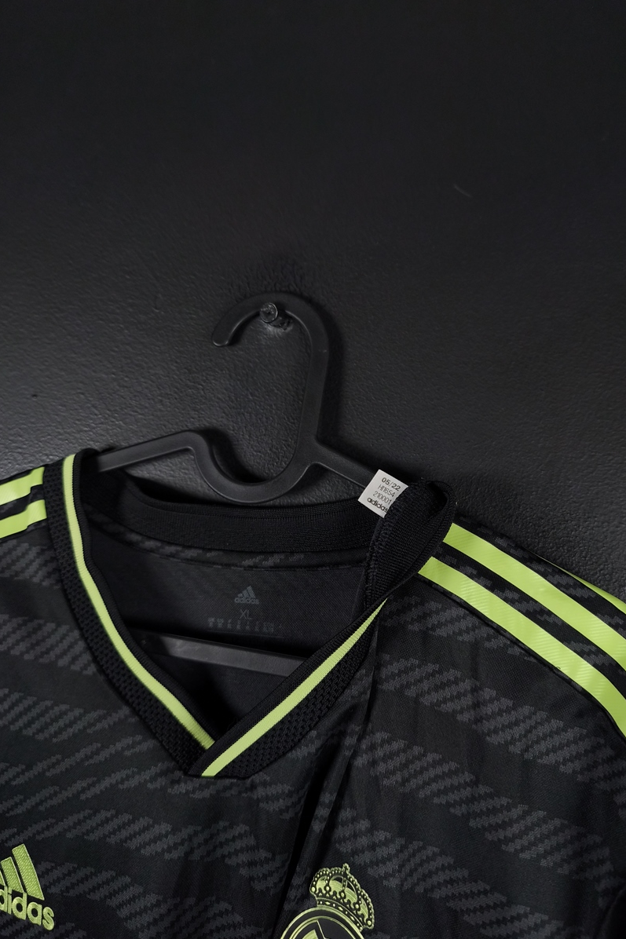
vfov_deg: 73.8
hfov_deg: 53.1
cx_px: 331
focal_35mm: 24
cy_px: 470
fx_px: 626
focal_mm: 6.57
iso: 400
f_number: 1.6
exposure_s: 1/250
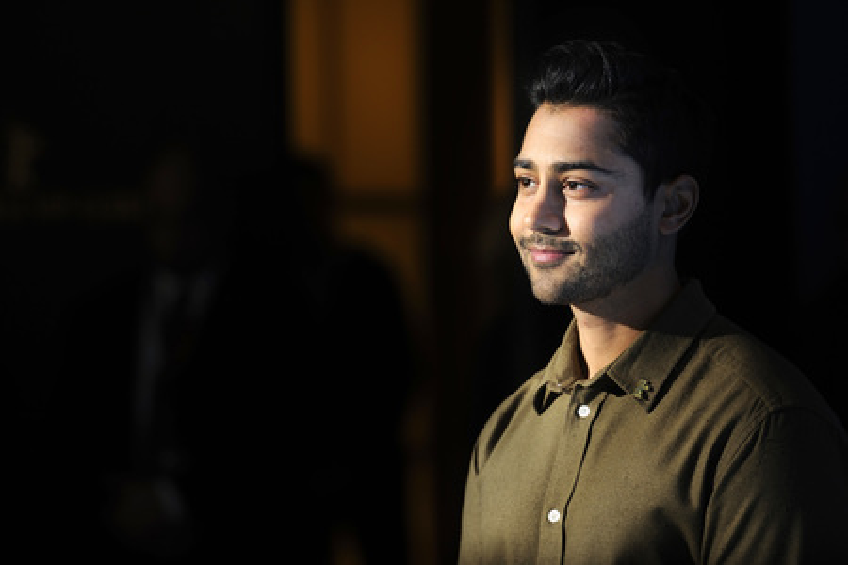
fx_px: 4711
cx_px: 424
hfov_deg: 10.3
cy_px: 282
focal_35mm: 200
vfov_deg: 6.9
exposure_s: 1/320
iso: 200
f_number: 4.5
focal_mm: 200
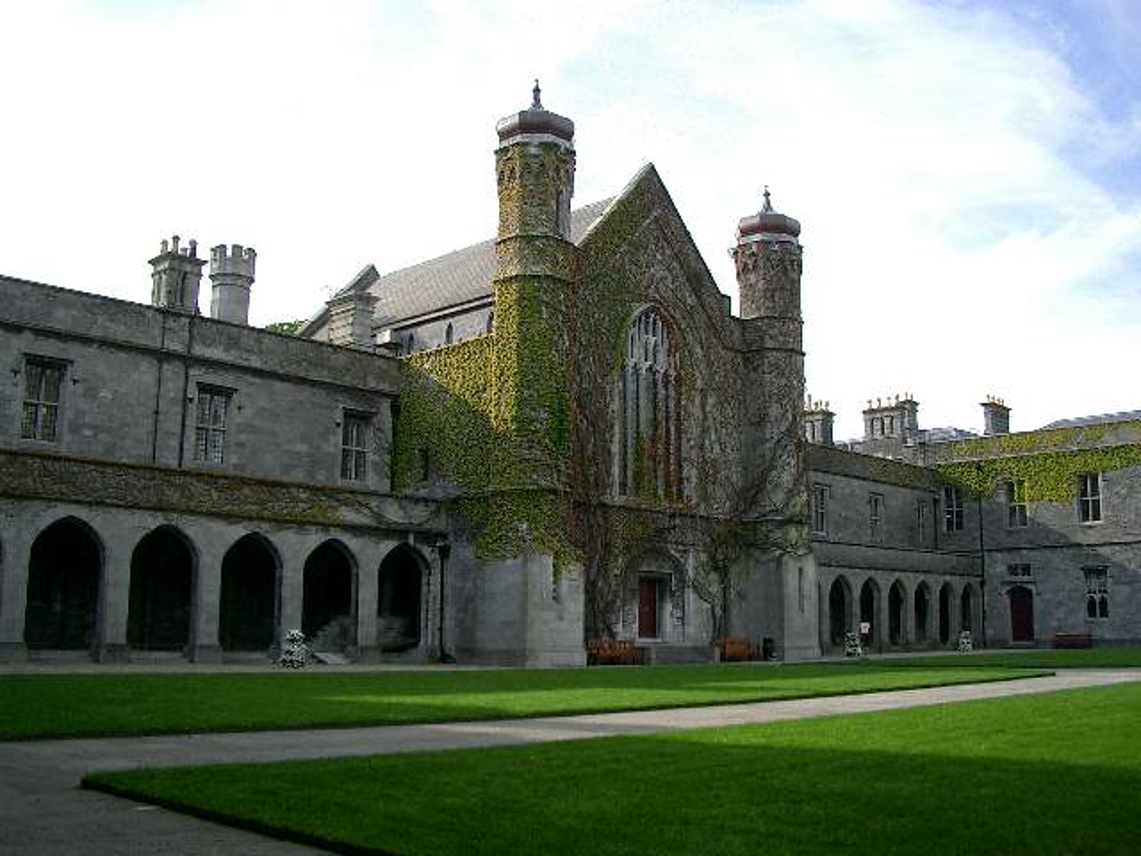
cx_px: 570
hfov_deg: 52.6
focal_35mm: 35
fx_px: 1154
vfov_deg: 40.7
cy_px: 428
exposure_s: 1/200
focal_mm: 5.8
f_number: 4.3
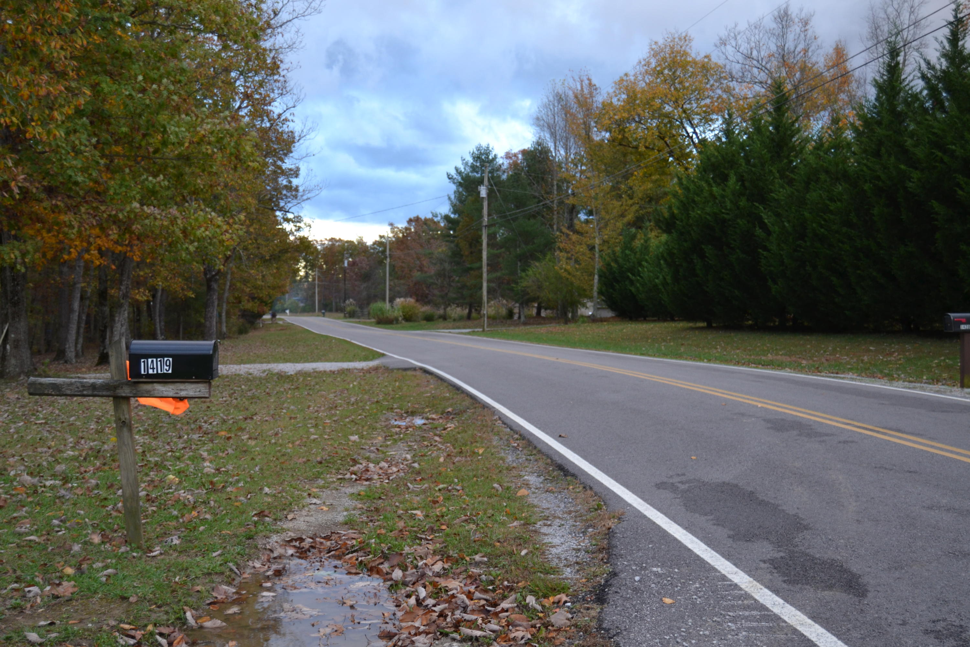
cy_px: 324
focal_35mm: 39
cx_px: 485
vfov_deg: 34.2
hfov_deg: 49.6
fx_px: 1051
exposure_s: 1/60
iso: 400
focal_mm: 26
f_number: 4
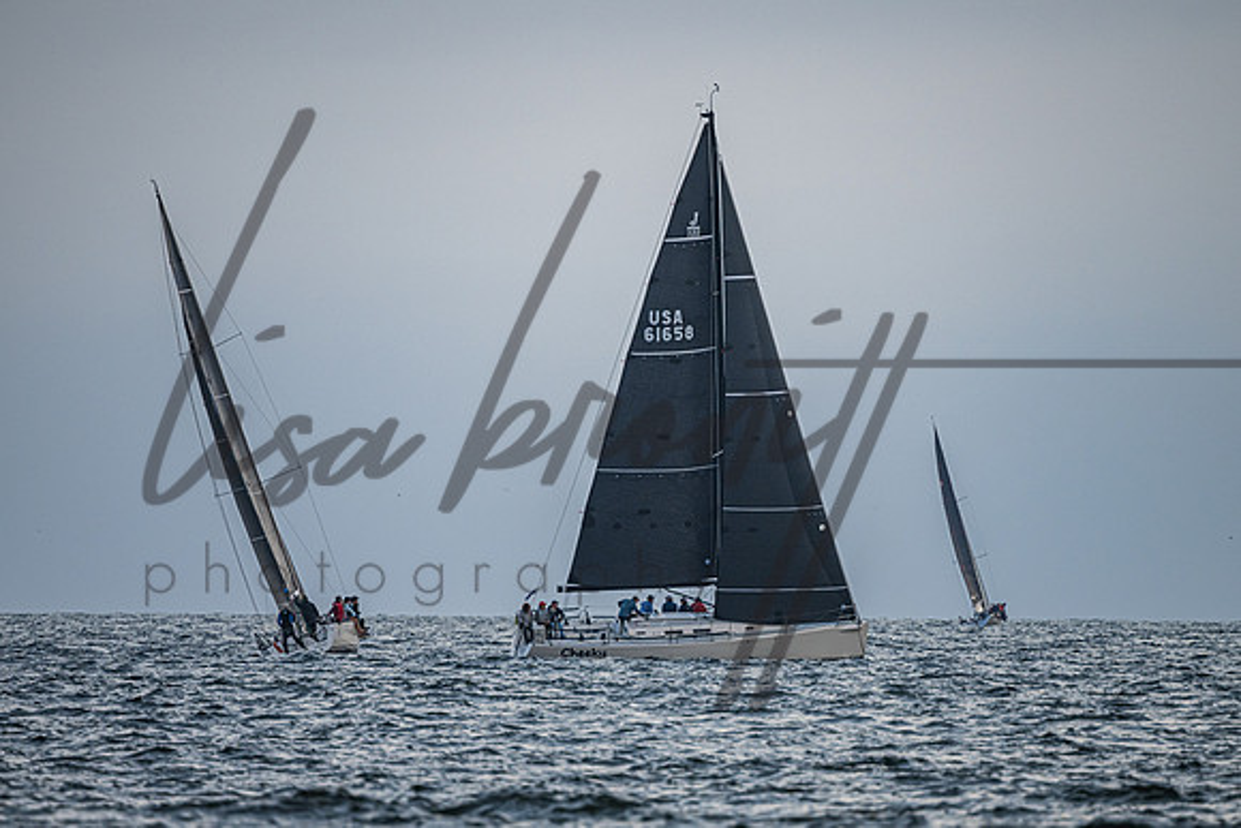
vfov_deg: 2.6
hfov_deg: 3.9
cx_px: 690
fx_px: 18445
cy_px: 482
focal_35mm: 535
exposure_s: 1/1600
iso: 400
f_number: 5.6
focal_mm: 400
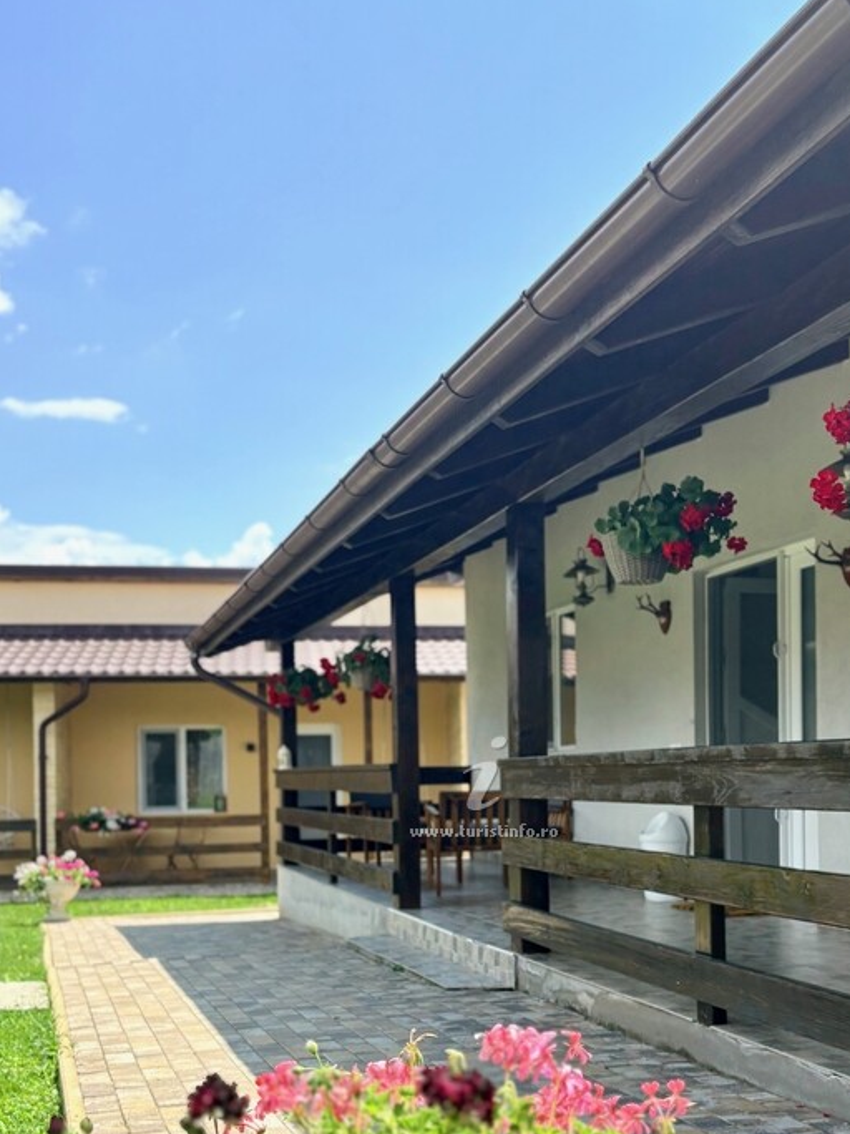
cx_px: 476
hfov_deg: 36.8
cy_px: 777
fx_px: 1277
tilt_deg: +0.5
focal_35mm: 39
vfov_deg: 46.9
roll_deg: +1.0
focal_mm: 5.96
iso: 64
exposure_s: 1/2538
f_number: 1.6
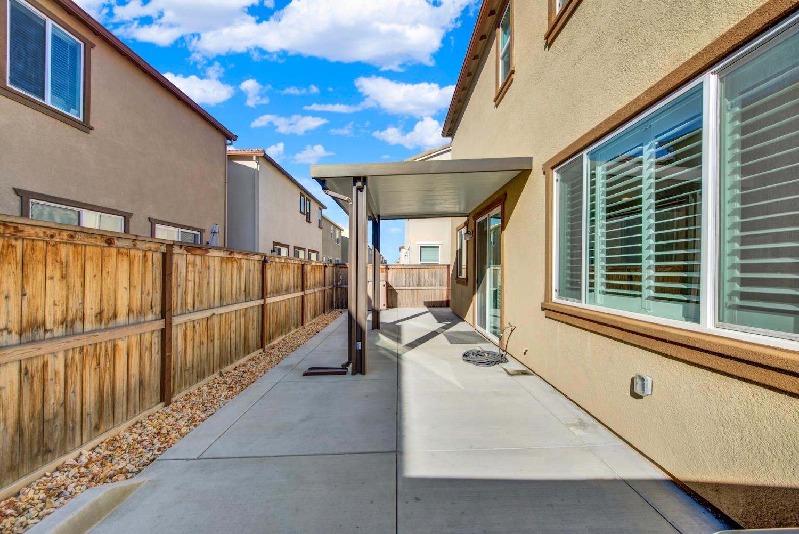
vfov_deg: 81.3
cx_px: 400
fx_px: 311
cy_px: 267
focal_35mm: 14
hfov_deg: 104.2
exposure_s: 1/80
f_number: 14
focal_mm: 14
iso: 100
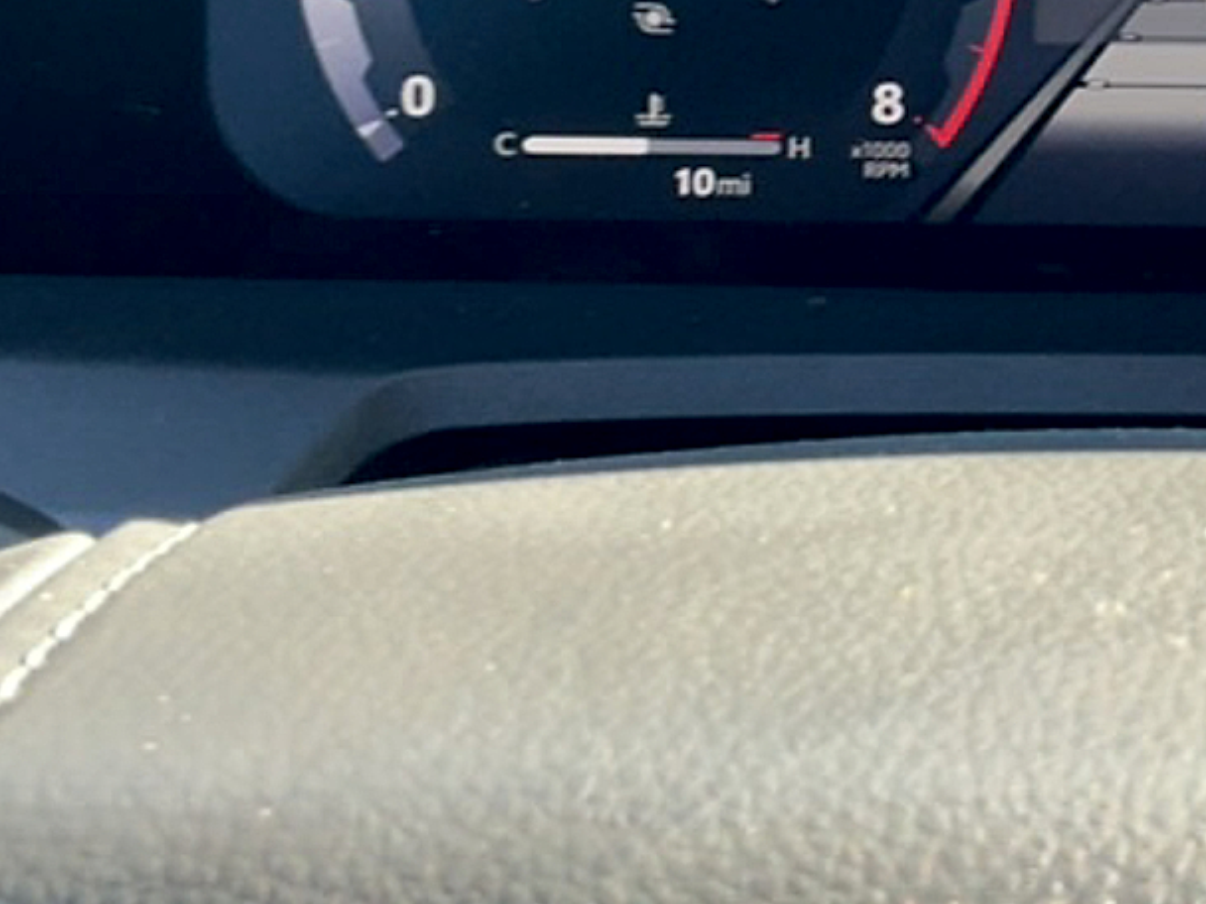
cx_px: 1248
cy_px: 87
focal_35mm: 79
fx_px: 2752
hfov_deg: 23.5
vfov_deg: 18.4
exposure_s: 1/60
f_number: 1.8
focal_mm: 3
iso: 32
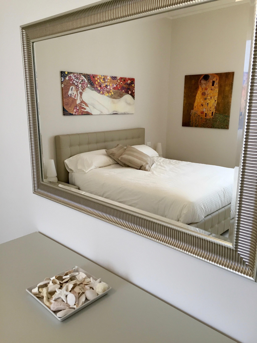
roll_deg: -0.2
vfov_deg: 61.7
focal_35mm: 29
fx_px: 287
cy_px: 172
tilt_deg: -13.1
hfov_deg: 48.2
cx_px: 128
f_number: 2.2
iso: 50
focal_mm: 4.15
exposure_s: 1/33
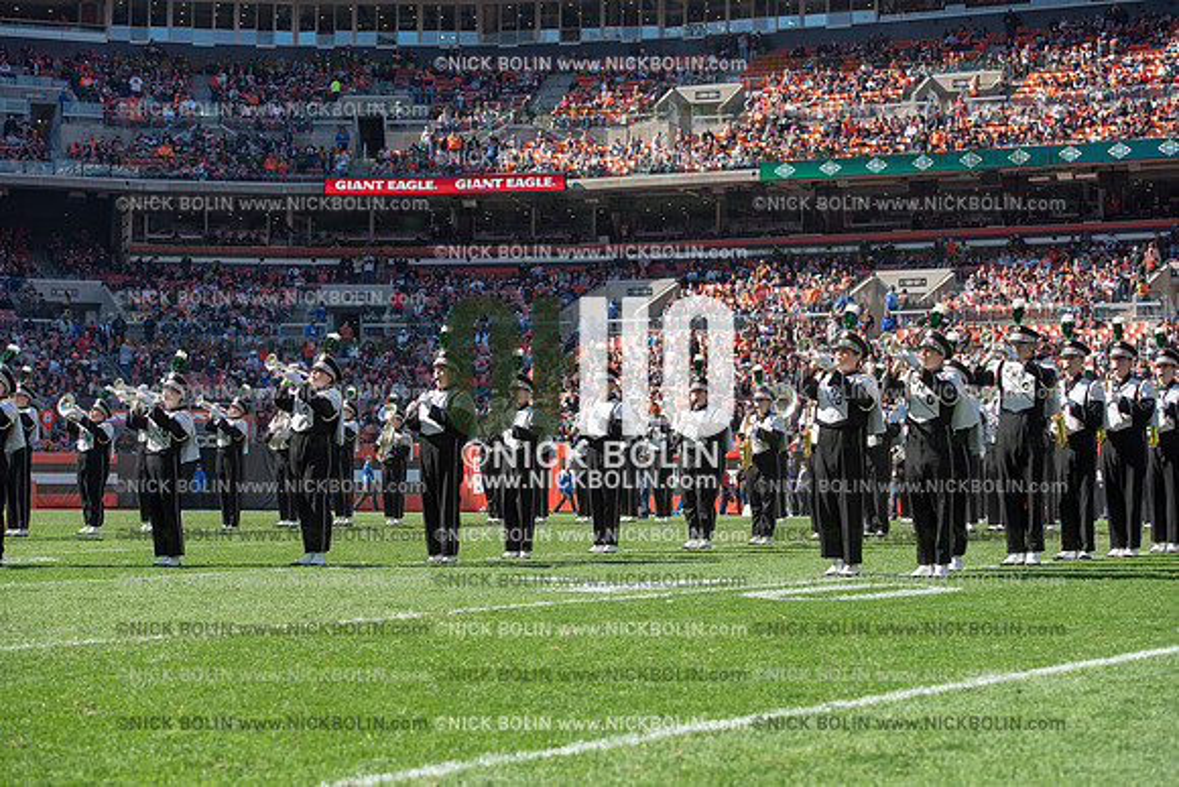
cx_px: 590
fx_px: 2293
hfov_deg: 28.8
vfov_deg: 19.5
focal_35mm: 70
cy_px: 394
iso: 400
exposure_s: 1/2500
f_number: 5
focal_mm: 70
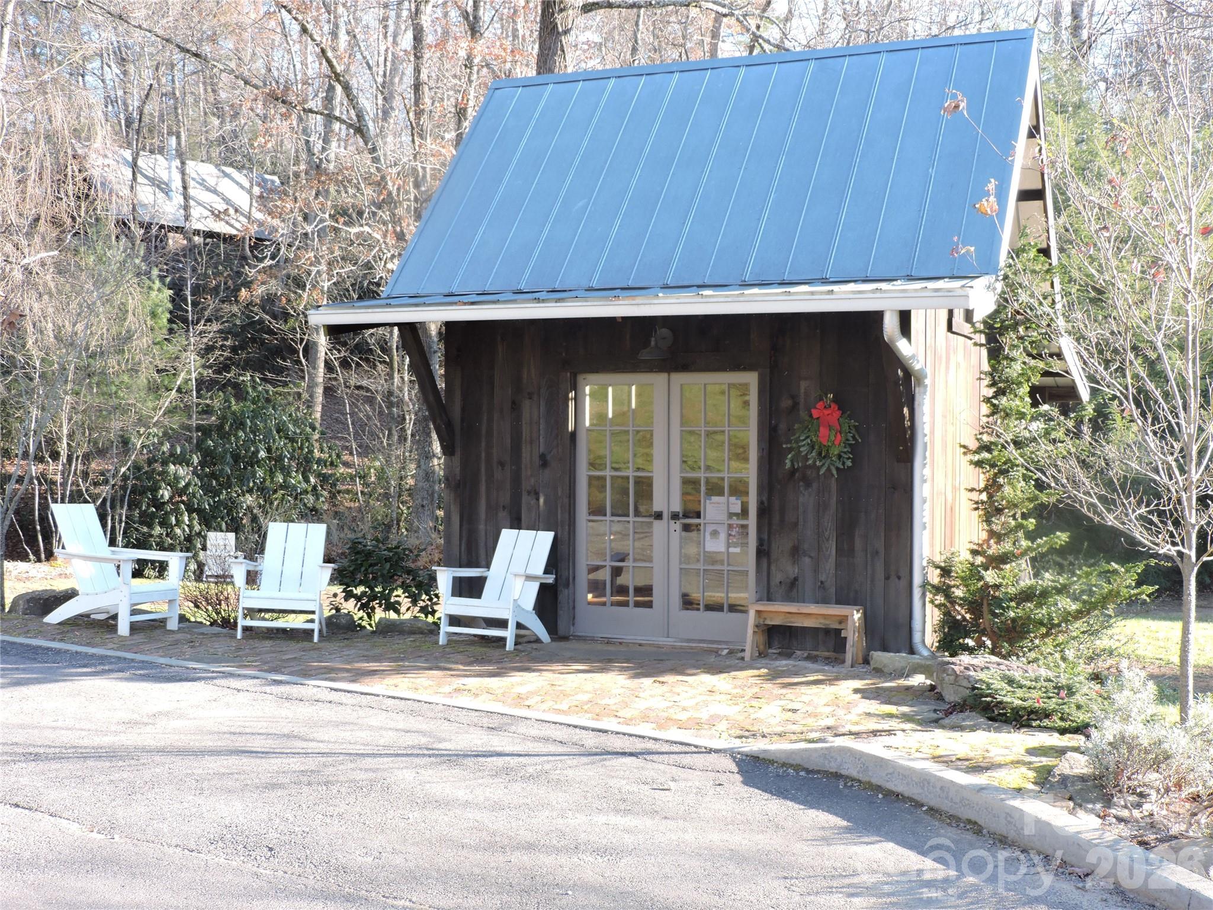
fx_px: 1507
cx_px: 606
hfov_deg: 43.9
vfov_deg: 33.6
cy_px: 455
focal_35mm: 43
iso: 100
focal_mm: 7.7
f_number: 3.4
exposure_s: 1/80
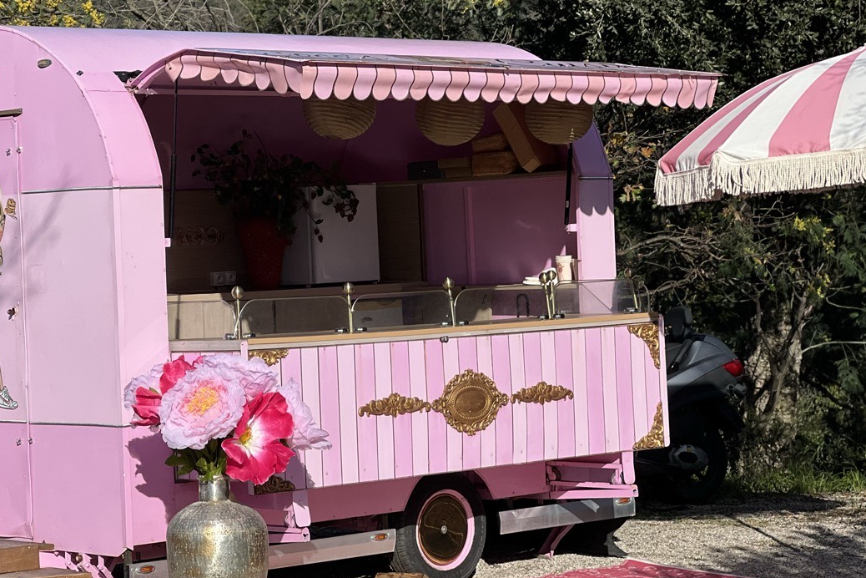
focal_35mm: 108
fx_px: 2598
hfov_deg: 18.9
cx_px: 295
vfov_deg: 12.7
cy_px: 298
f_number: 2.8
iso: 32
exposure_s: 1/1575
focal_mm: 9
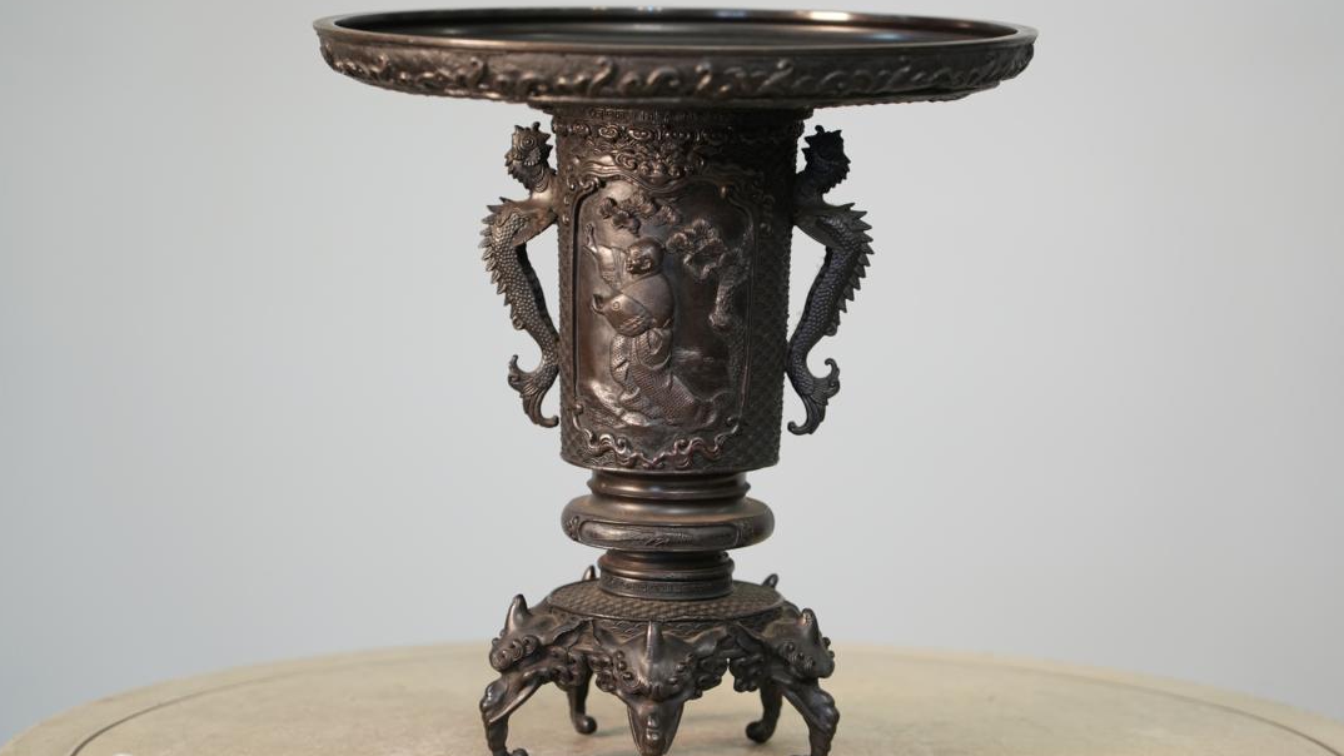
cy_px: 357
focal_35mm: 111
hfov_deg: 19.3
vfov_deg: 10.9
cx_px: 671
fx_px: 3956
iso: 1250
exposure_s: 1/125
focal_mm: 105
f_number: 4
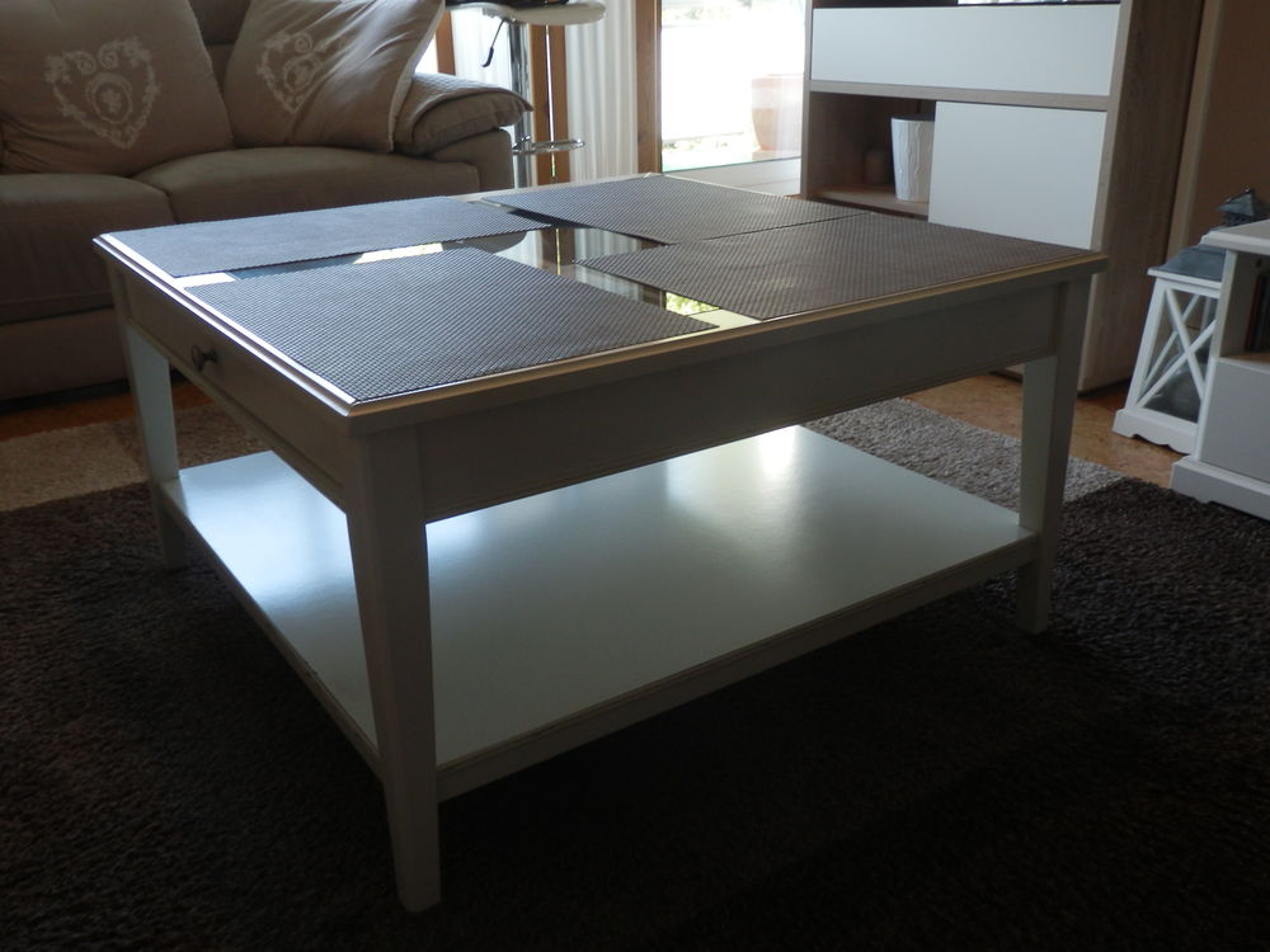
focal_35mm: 30
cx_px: 635
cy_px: 476
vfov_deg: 46.8
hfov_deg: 60.0
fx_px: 1101
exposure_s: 1/60
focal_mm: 5.5
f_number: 3.3
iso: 160
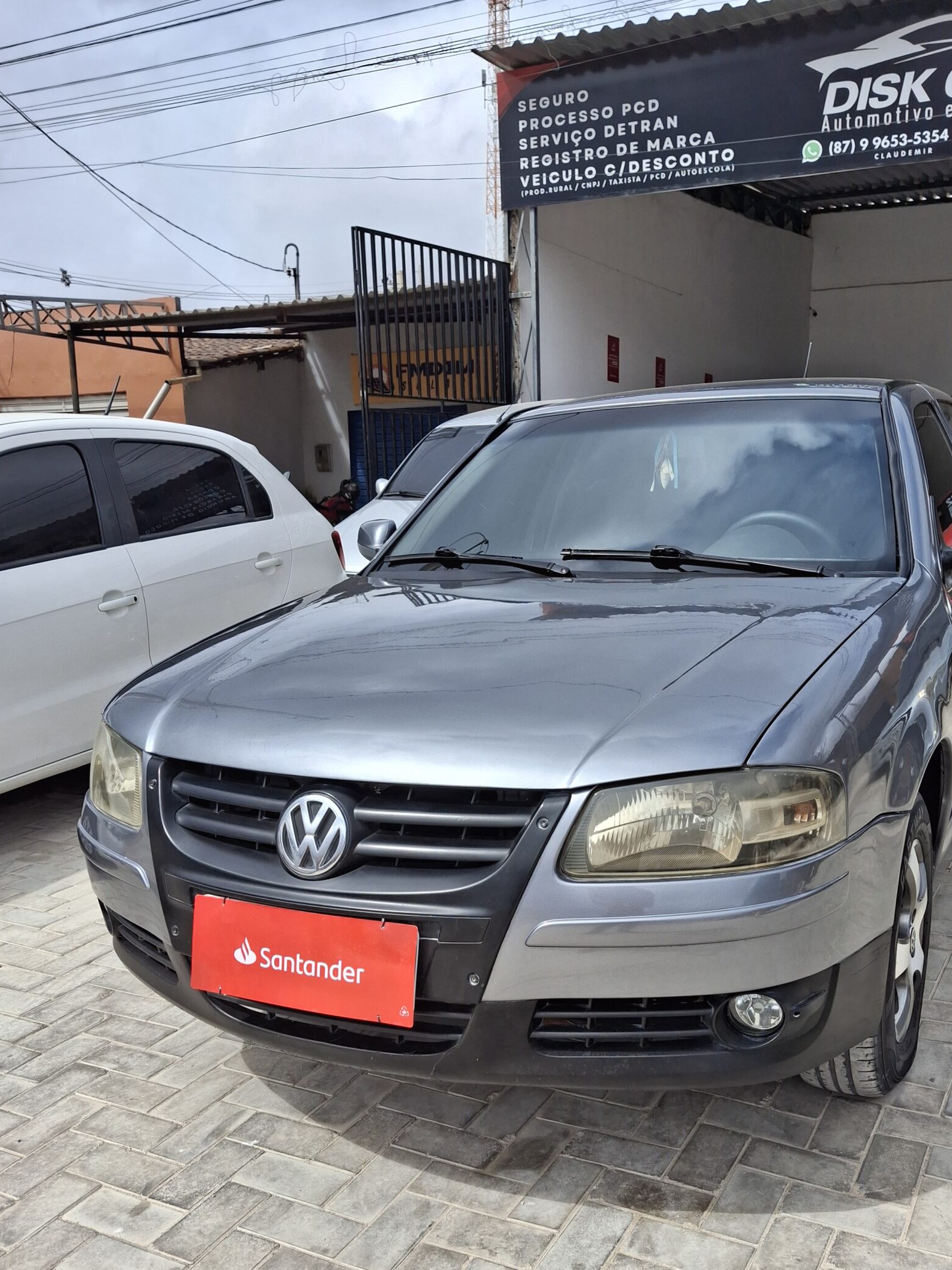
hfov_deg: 45.2
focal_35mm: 31
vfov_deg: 57.9
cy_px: 768
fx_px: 1137
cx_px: 568
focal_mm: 4.69
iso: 25
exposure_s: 1/1587
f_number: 1.8
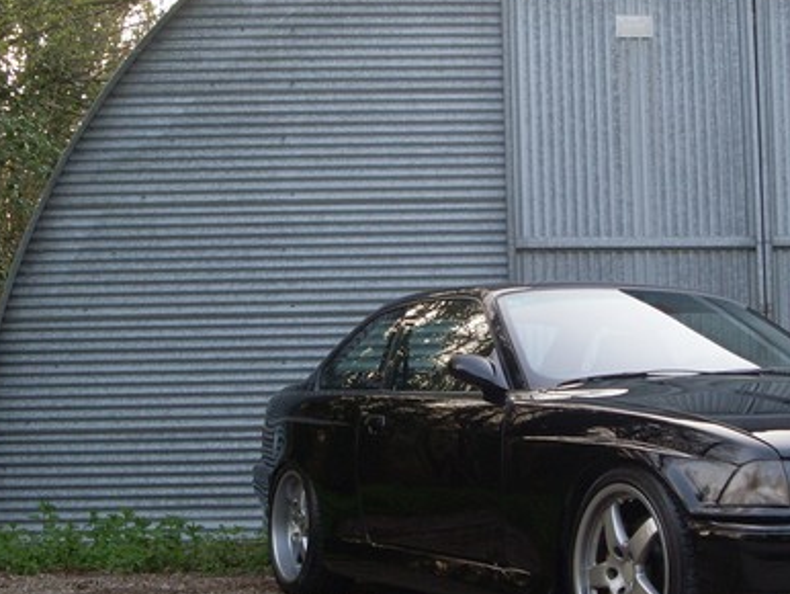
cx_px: 530
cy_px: 330
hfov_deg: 30.5
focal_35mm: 63
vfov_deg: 23.3
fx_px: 1439
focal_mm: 6.3
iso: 80
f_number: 3
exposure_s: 1/90
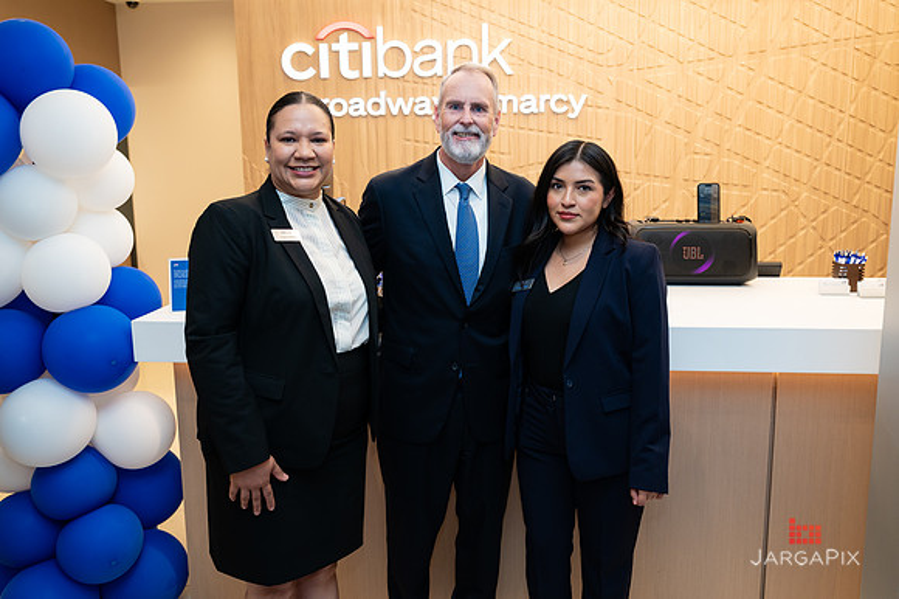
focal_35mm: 31
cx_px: 453
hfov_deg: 59.9
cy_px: 286
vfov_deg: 42.0
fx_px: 780
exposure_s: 1/160
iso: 400
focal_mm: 29.5
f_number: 4
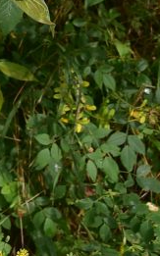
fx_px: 1773
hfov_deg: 4.9
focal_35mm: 254
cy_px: -162
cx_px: -325
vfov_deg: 8.1
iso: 320
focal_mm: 50
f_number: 11
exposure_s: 1/125
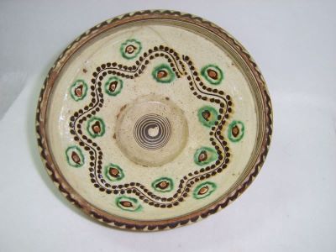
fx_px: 369
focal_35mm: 38
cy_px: 126
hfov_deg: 49.0
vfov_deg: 37.7
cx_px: 168
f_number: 2.8
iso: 50
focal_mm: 7.8
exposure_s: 1/30
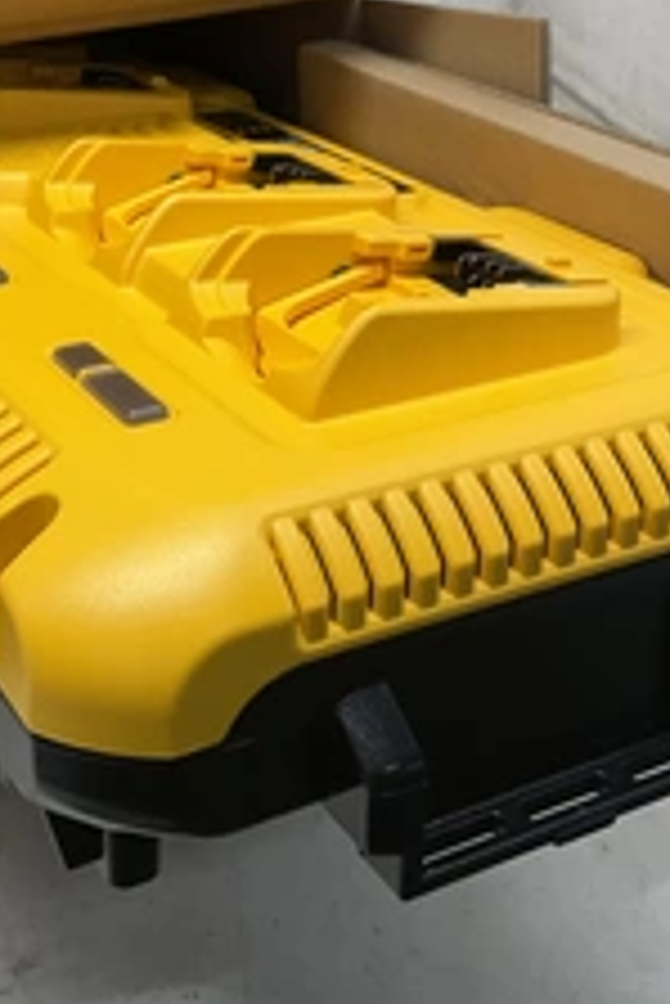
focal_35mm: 54
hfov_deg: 25.0
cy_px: 387
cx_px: 225
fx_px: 1505
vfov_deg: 36.7
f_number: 1.8
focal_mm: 3
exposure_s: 1/120
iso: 64
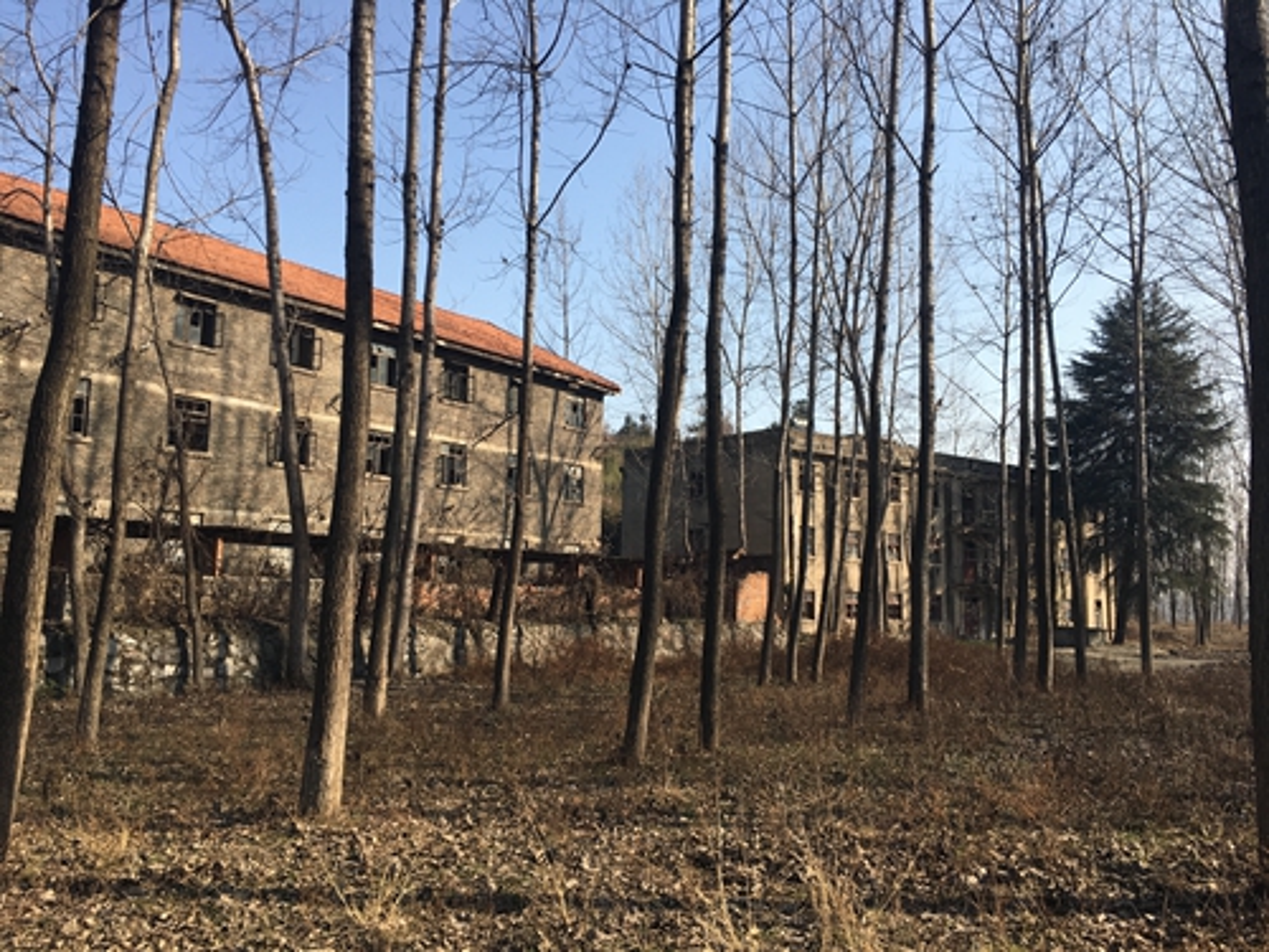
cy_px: 476
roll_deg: -1.5
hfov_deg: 61.7
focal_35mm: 29
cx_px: 634
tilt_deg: +6.1
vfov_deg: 48.2
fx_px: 1063
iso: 25
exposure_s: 1/874
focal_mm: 4.15
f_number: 2.2
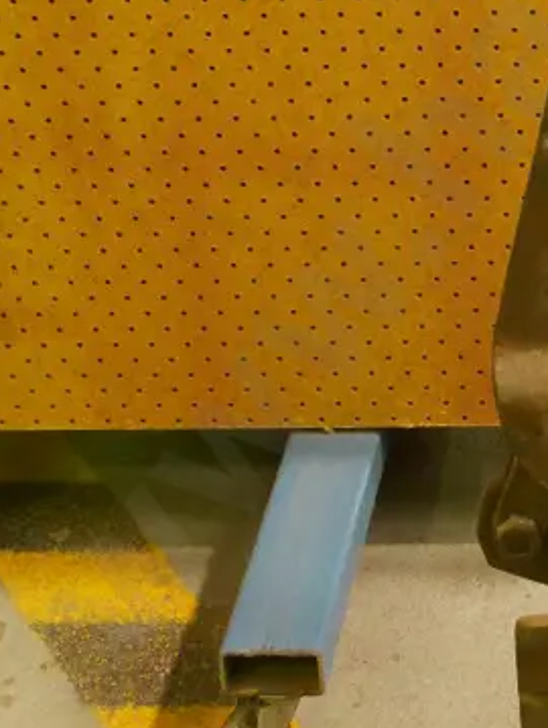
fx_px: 2402
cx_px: 707
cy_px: -187
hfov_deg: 12.6
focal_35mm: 114
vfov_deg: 16.4
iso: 3200
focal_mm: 20
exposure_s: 1/40
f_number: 4.6
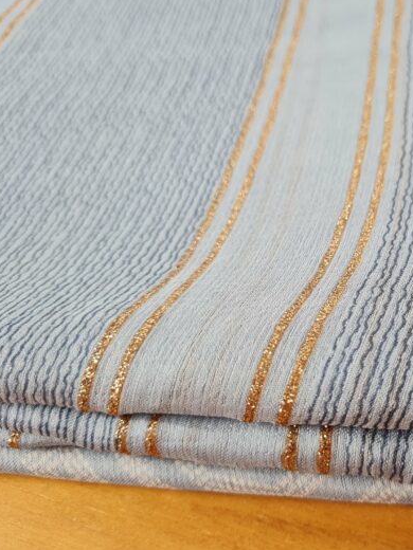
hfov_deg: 39.1
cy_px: 273
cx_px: 331
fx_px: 557
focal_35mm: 35
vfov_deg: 52.6
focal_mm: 5.4
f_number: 1.8
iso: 125
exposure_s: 1/120
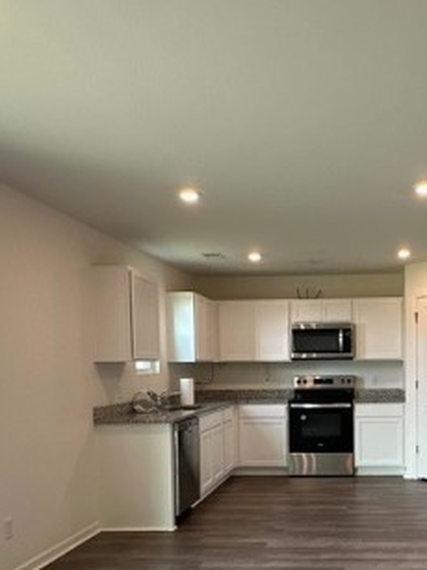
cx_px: 338
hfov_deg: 39.2
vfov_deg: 51.5
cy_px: 386
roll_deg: -0.2
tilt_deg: -2.0
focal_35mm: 35
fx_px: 576
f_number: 2.2
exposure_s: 1/120
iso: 160
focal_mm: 2.22
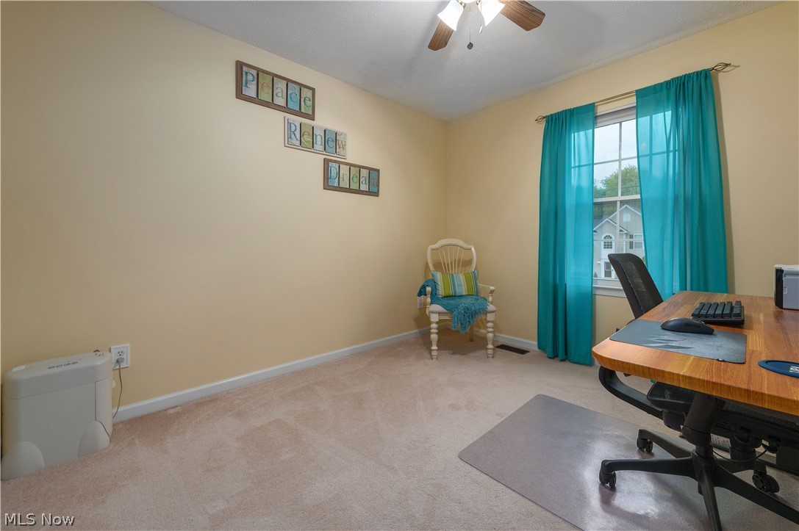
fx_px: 310
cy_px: 266
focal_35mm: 14
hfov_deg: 104.3
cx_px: 400
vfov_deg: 81.1
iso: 320
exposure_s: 1/60
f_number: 8
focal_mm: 14
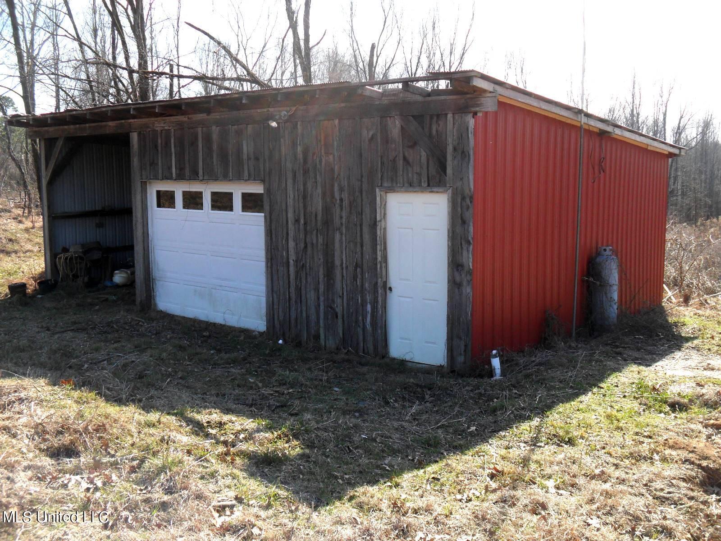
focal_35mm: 35
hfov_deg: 52.6
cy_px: 270
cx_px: 360
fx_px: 729
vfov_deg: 40.7
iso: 80
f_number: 3
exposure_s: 1/750
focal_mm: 6.3
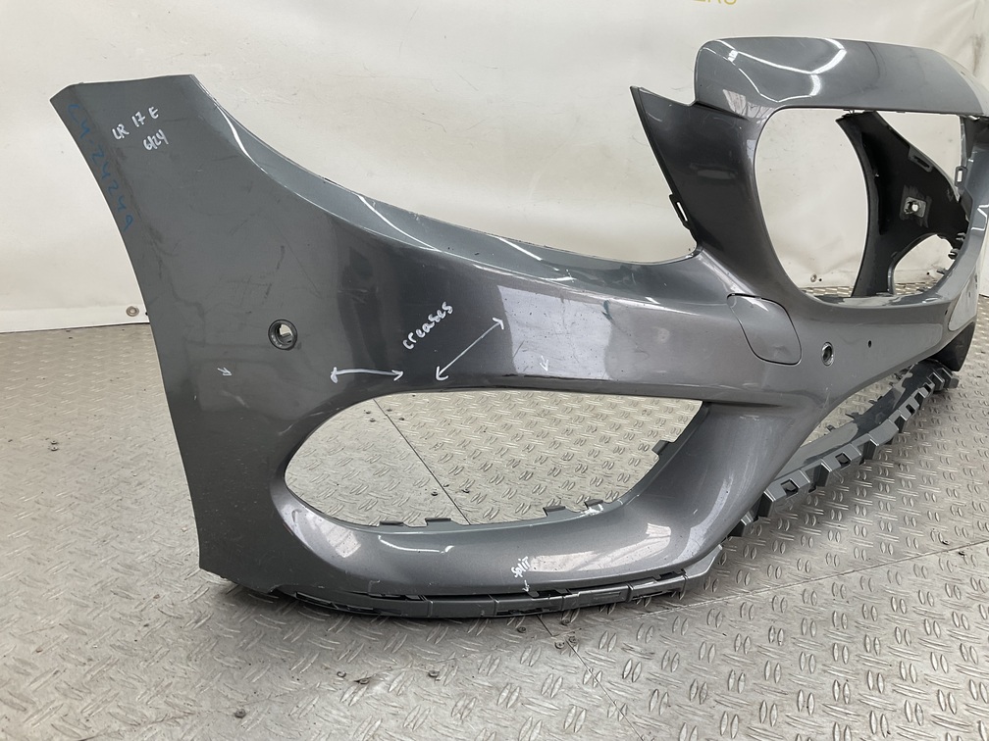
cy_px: 370
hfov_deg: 61.7
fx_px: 829
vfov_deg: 48.2
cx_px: 494
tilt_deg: -20.5
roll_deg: -4.6
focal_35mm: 29
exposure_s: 1/120
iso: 32
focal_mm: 3
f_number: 1.8
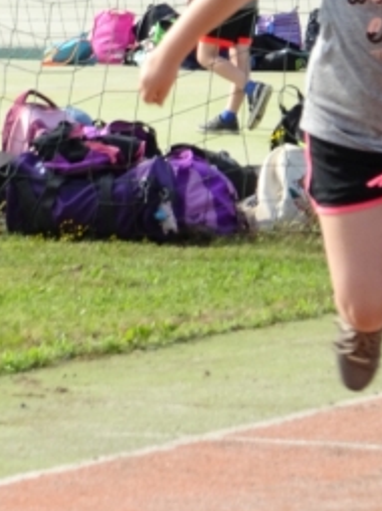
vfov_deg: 5.6
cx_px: 137
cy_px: 82
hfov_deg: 4.2
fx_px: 5232
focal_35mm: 355
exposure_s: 1/250
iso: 125
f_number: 5.6
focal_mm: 25.66
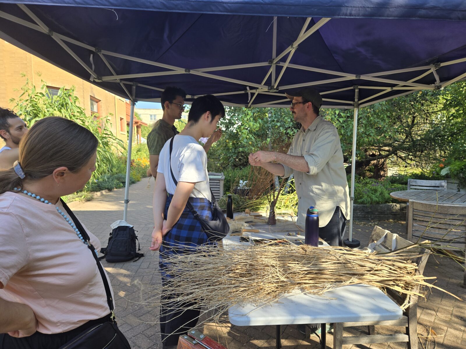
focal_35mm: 23
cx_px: 233
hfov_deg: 73.9
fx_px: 310
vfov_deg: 58.9
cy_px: 174
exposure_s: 1/455
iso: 25
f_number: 1.8
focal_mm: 5.4
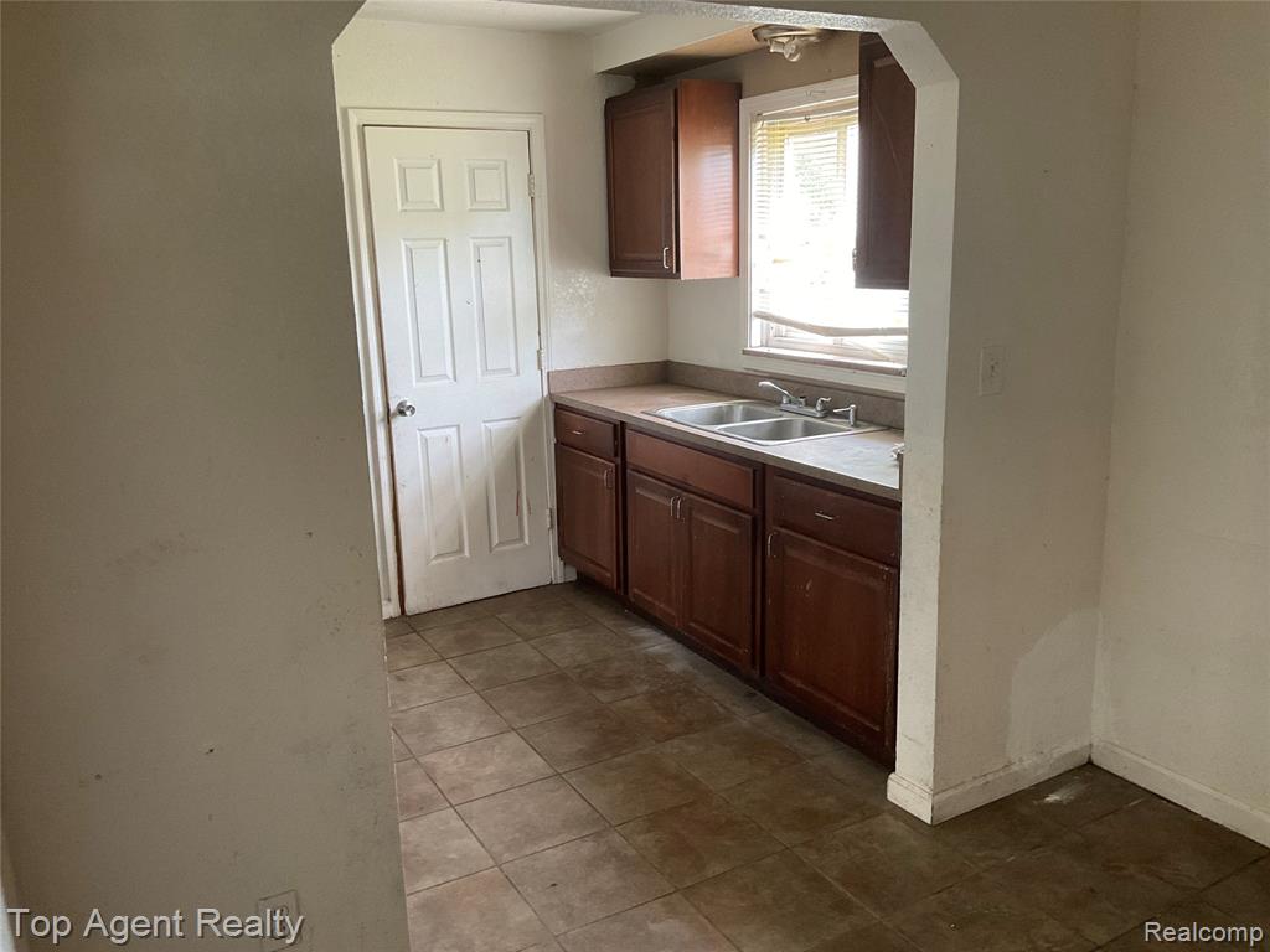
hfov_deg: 61.7
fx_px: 1064
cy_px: 476
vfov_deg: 48.2
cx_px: 635
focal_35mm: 29
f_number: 1.8
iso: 125
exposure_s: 1/60
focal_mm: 3
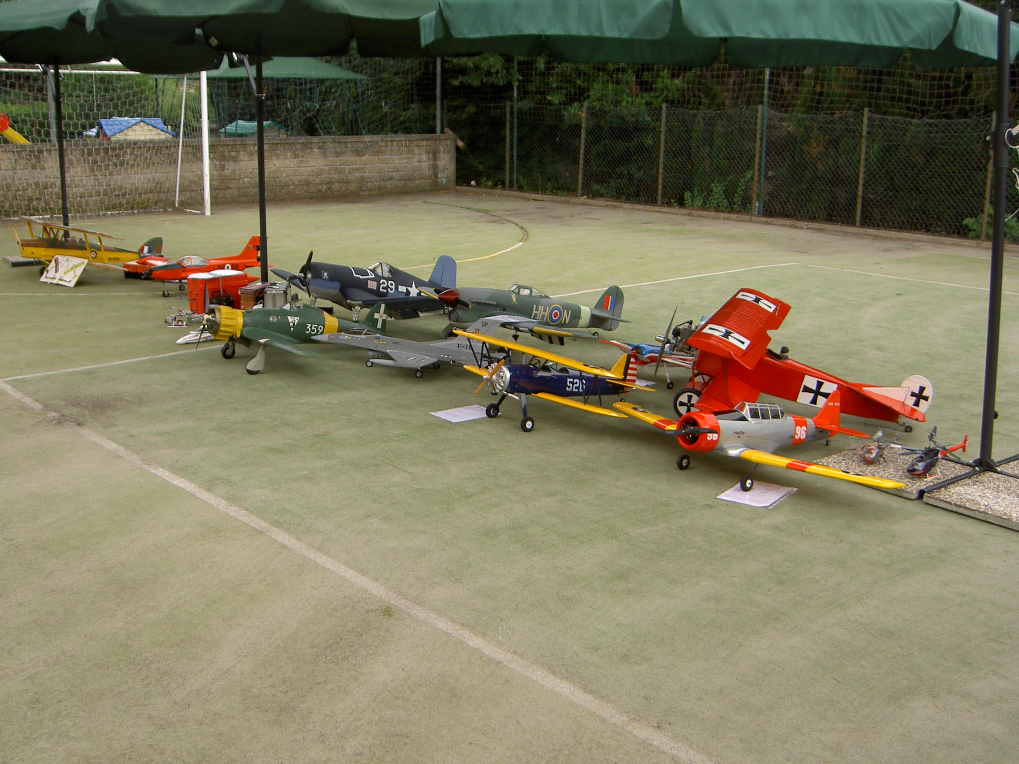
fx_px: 1119
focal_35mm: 38
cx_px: 510
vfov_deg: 37.7
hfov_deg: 49.0
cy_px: 382
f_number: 3
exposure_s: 1/200
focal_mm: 6.3
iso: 50
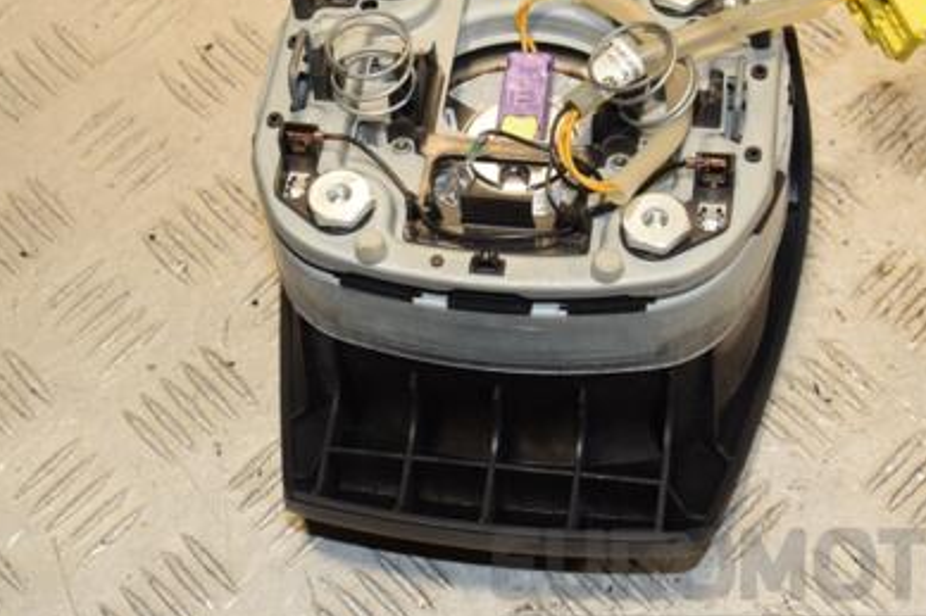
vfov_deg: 18.4
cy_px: 247
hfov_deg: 27.4
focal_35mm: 74
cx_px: 448
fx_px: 1903
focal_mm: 32
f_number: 9
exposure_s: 1/200
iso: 800
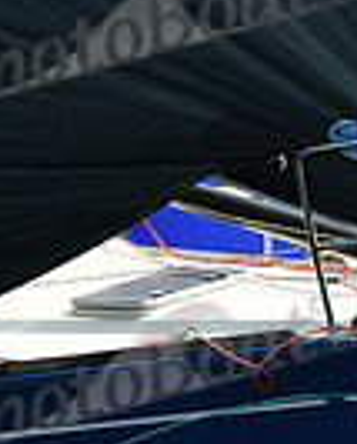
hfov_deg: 4.7
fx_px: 4304
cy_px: 245
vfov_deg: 5.9
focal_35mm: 327
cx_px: -237
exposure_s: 1/1000
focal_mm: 80
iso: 320
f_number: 6.3
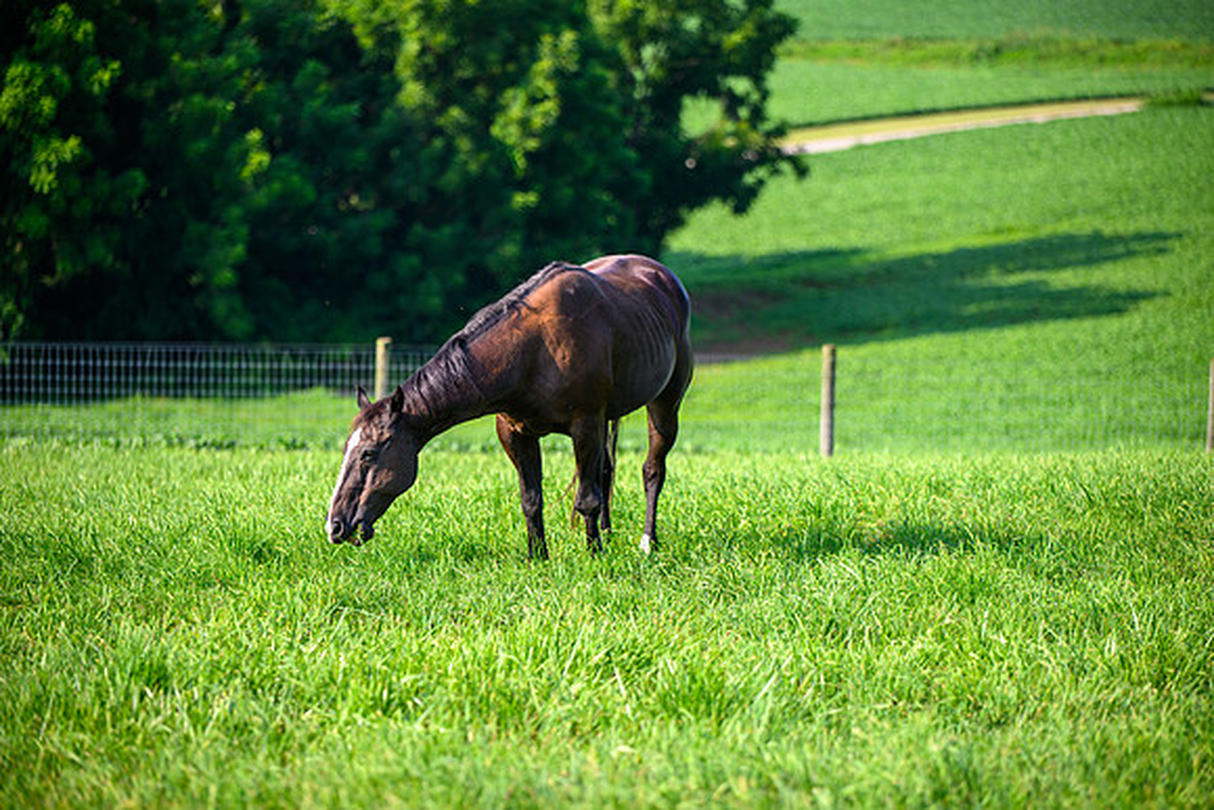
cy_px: 405
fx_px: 4553
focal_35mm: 135
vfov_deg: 10.2
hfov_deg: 15.2
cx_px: 607
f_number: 2.8
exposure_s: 1/800
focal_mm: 135
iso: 100
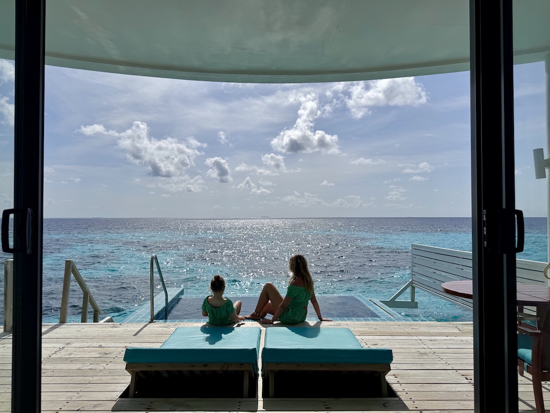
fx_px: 381
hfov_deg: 71.6
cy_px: 206
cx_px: 275
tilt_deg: +1.7
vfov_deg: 56.8
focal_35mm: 24
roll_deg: +0.4
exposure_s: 1/15152
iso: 64
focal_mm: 6.76
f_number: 1.78
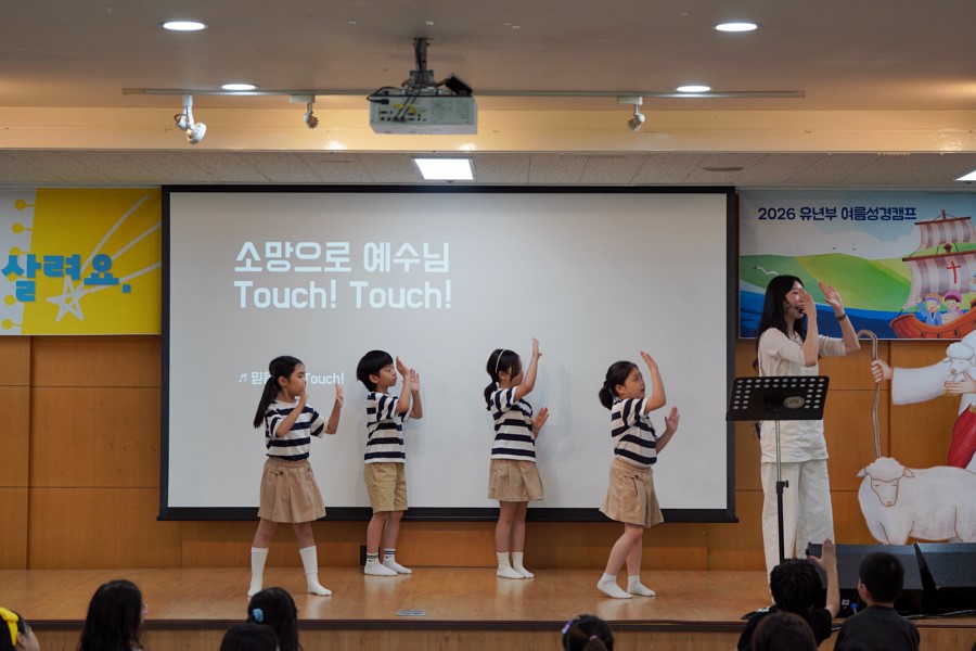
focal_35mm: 79
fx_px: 2142
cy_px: 326
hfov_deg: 25.7
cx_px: 488
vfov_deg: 17.3
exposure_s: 1/160
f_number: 4
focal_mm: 79
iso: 500
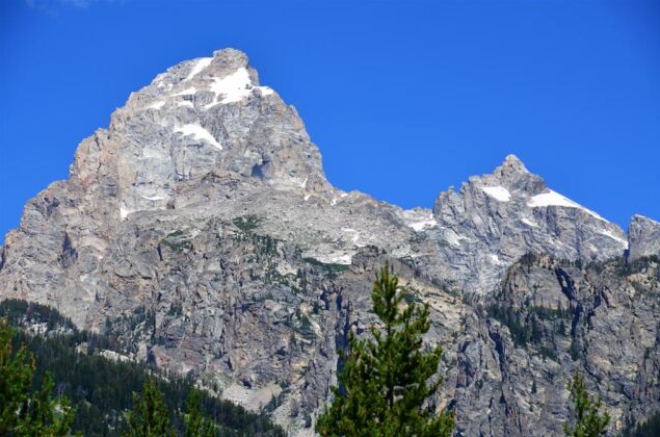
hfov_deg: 15.1
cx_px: 332
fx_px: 2487
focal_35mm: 136
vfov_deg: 10.0
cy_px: 219
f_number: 8
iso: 200
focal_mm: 90
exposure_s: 1/1000
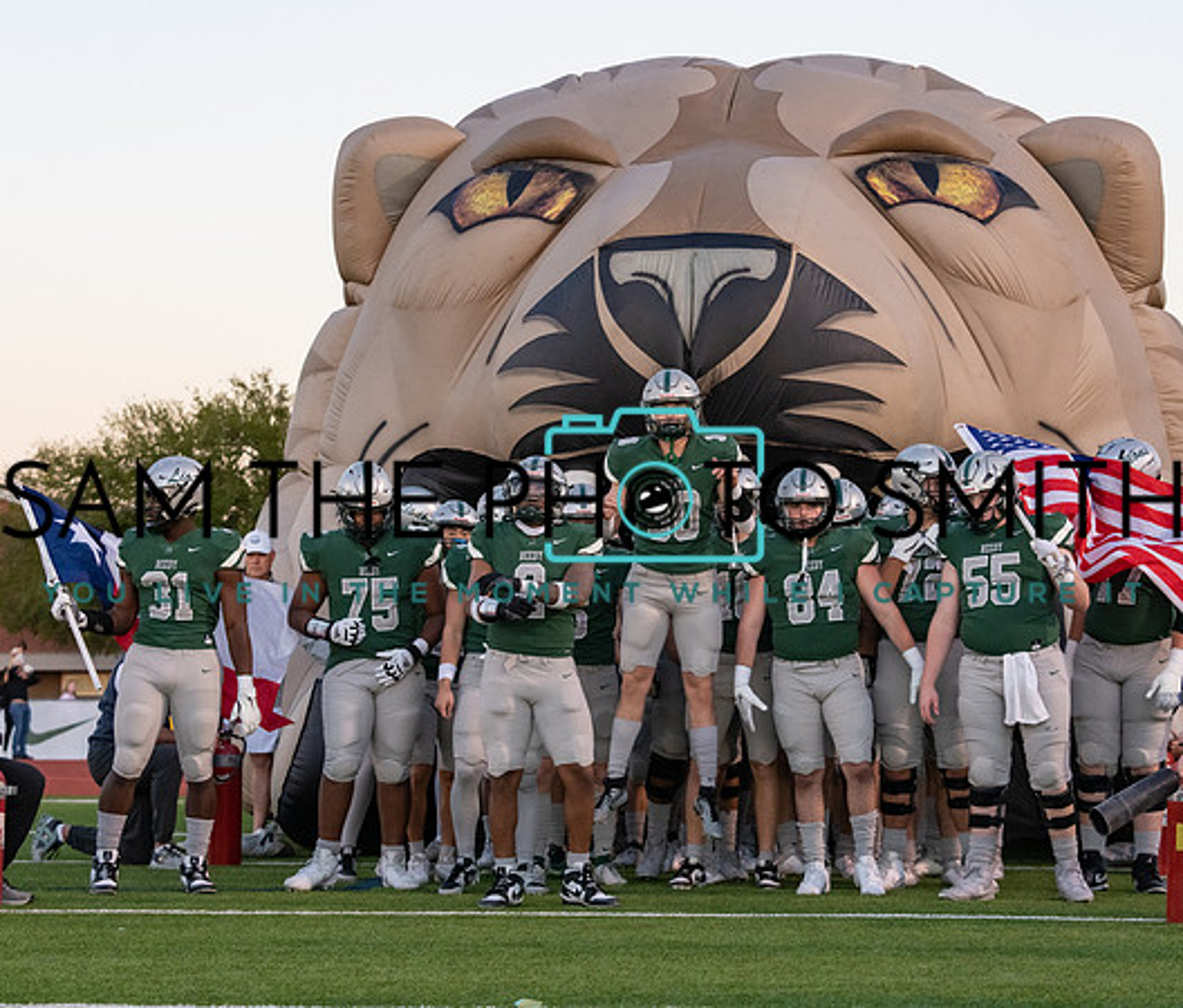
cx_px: 667
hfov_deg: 19.3
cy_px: 570
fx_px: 3484
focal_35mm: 97
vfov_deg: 16.5
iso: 2500
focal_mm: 70
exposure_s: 1/1250
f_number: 4
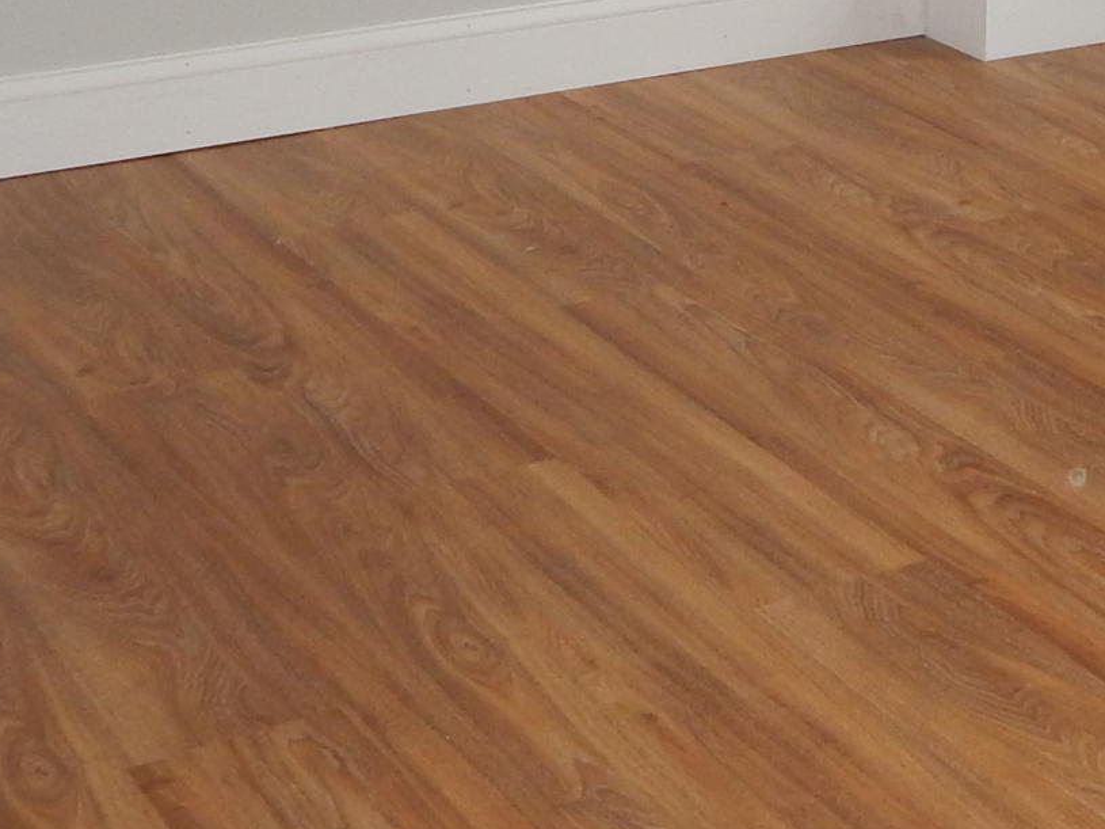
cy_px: -453
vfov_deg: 14.8
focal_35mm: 92
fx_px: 2936
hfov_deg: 20.8
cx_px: 1014
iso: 200
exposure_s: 1/30
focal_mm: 4.5
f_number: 3.1
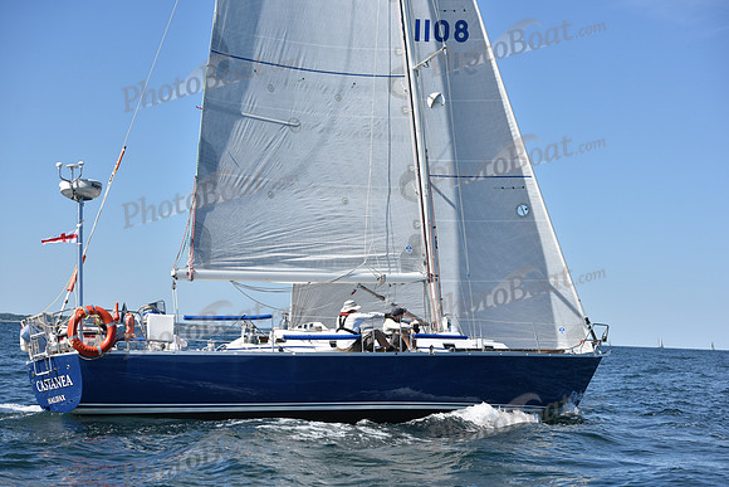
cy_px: 244
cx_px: 364
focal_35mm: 70
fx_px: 1418
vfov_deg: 19.5
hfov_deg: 28.8
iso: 250
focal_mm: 70
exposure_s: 1/2000
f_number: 5.6
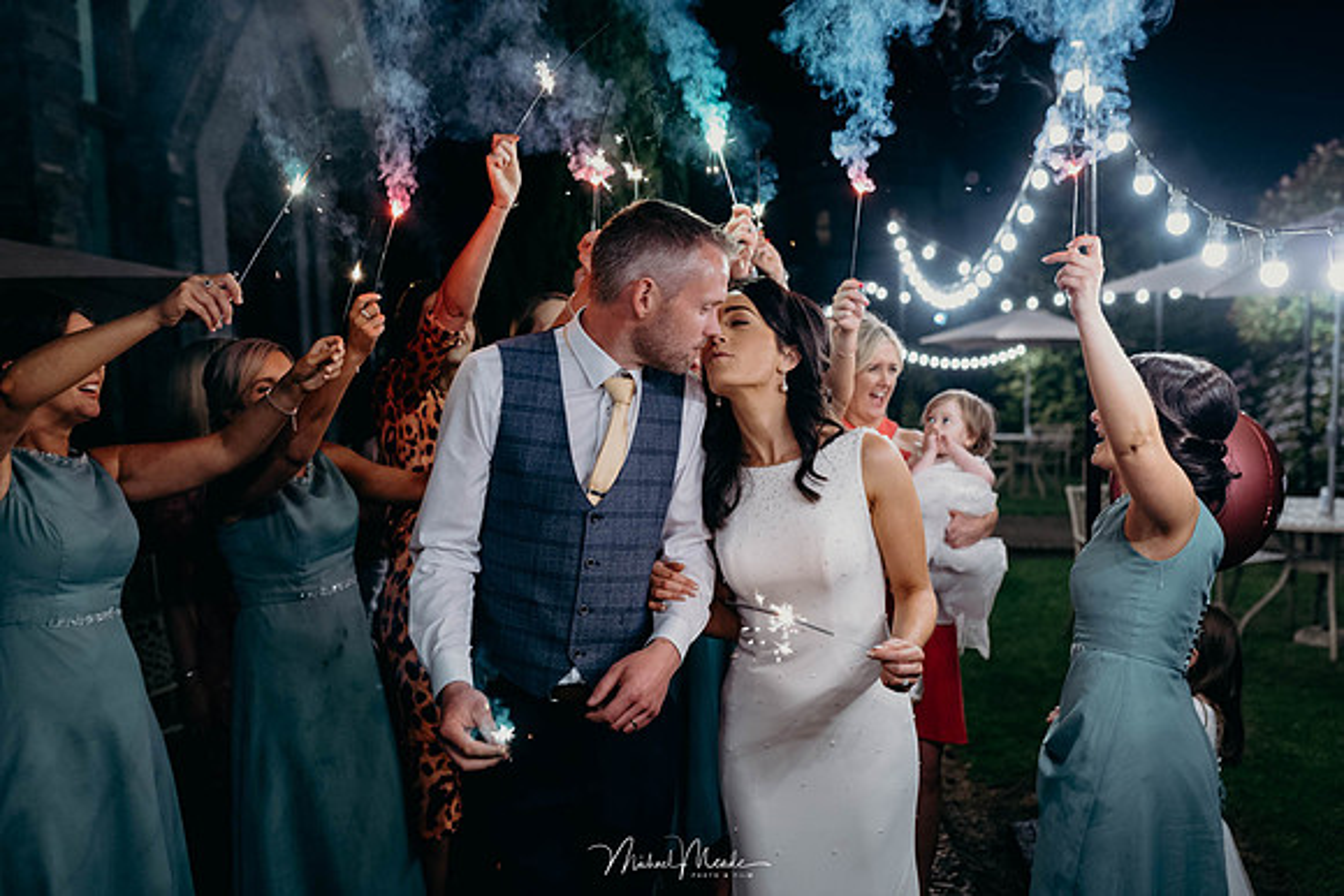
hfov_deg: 54.4
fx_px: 1307
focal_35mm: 35
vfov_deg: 37.9
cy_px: 448
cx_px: 672
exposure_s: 1/125
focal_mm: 35
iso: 800
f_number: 2.5
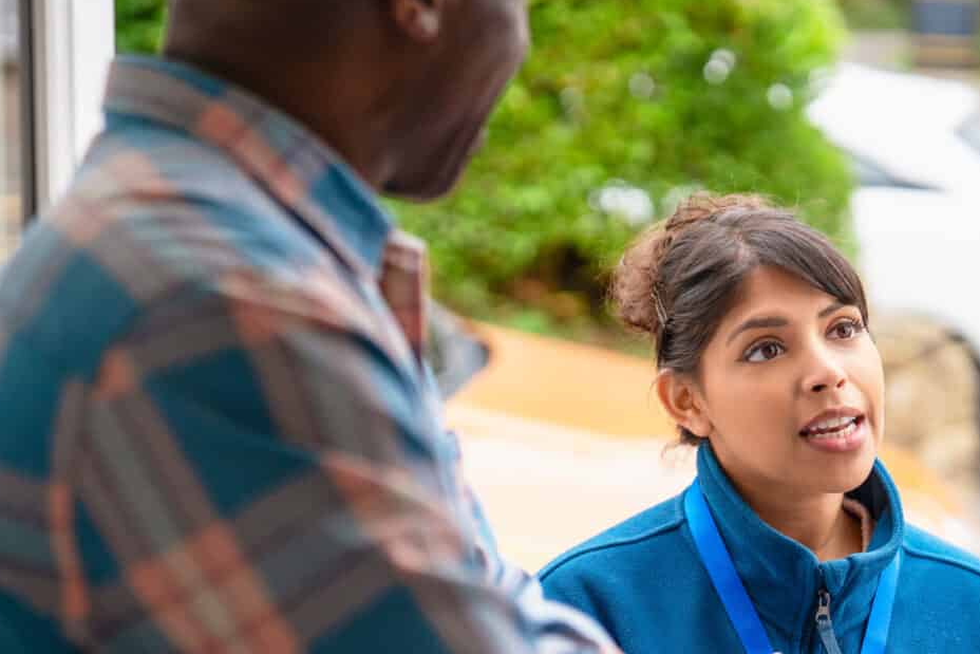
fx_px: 2641
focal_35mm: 97
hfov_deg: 21.0
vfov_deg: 14.1
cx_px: 628
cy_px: 443
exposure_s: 1/1600
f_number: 1.8
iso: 640
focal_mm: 50
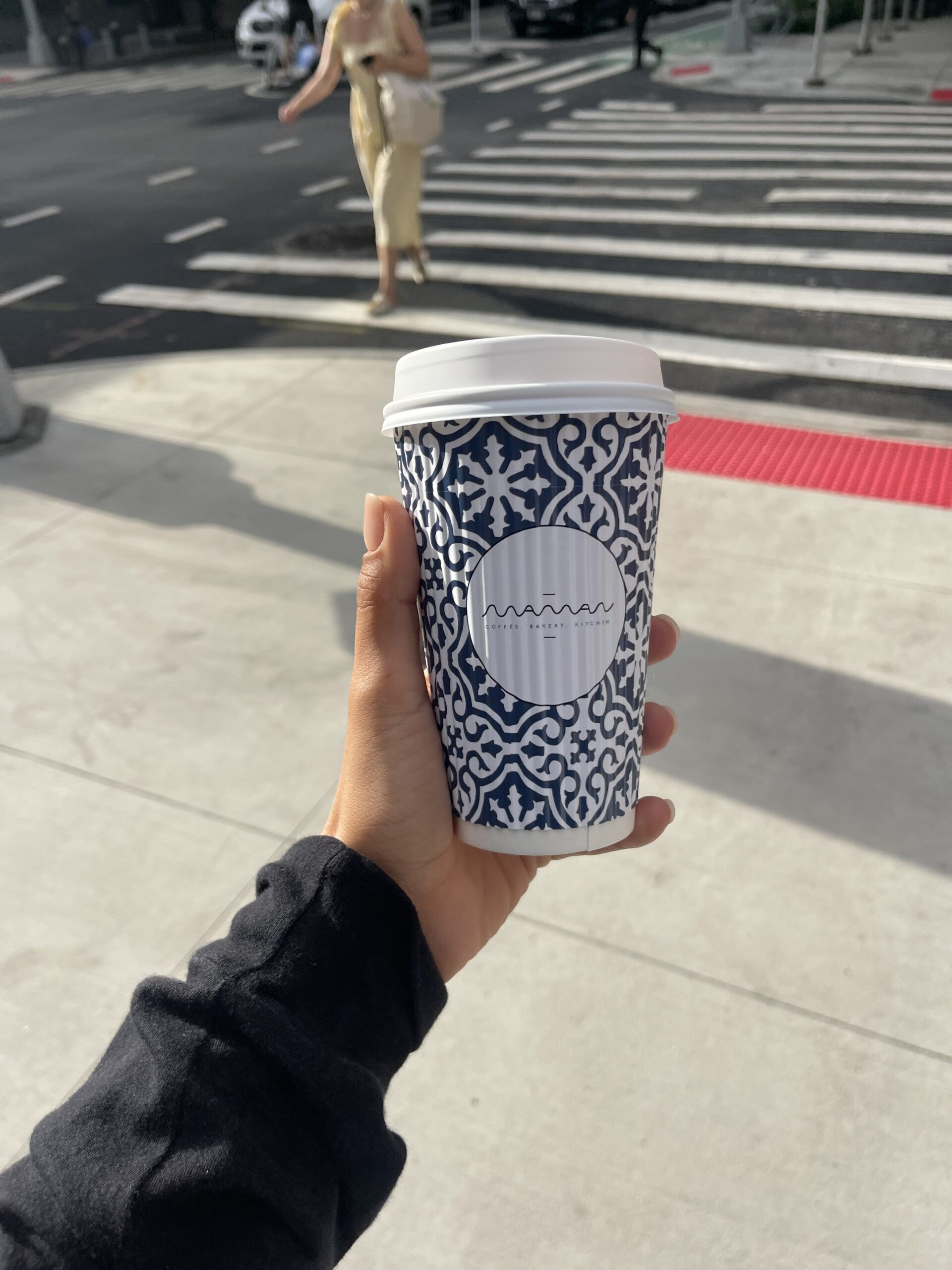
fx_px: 953
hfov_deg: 53.1
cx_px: 476
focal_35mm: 26
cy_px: 635
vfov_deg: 67.3
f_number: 1.6
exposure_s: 1/2165
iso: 32
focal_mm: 5.1
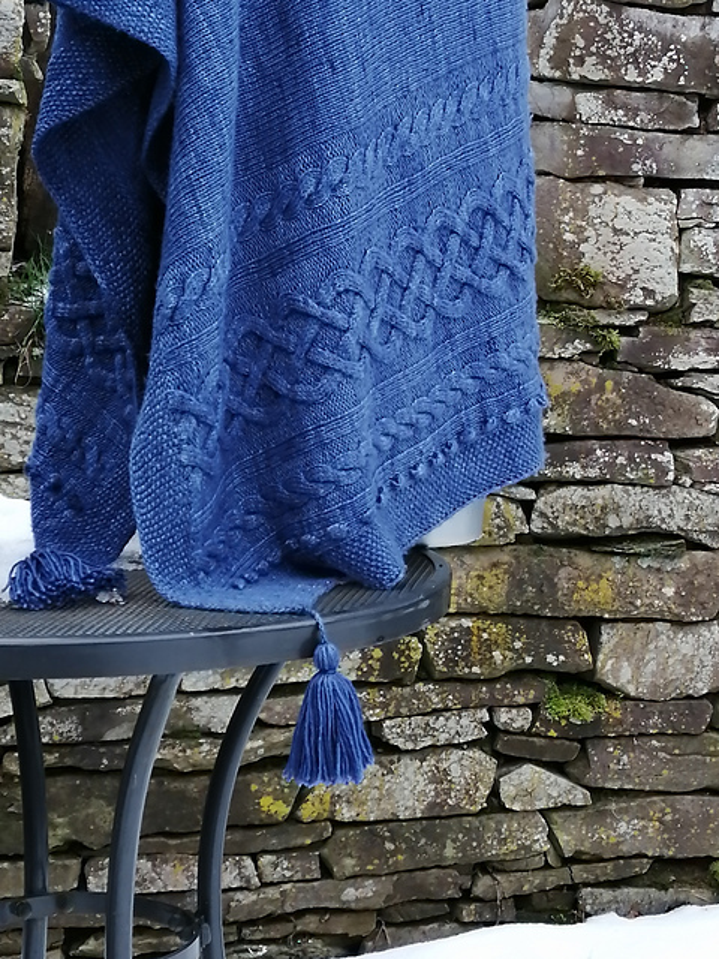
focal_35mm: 68
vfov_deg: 28.6
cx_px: 360
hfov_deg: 21.6
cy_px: 480
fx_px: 1883
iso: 50
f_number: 1.8
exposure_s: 1/217
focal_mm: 3.64
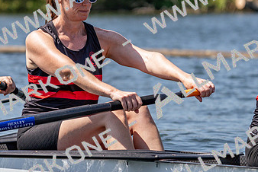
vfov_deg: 3.6
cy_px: 47
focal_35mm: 386
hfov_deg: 5.3
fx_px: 2769
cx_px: 88
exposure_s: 1/2000
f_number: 5.6
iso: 250
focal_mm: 225
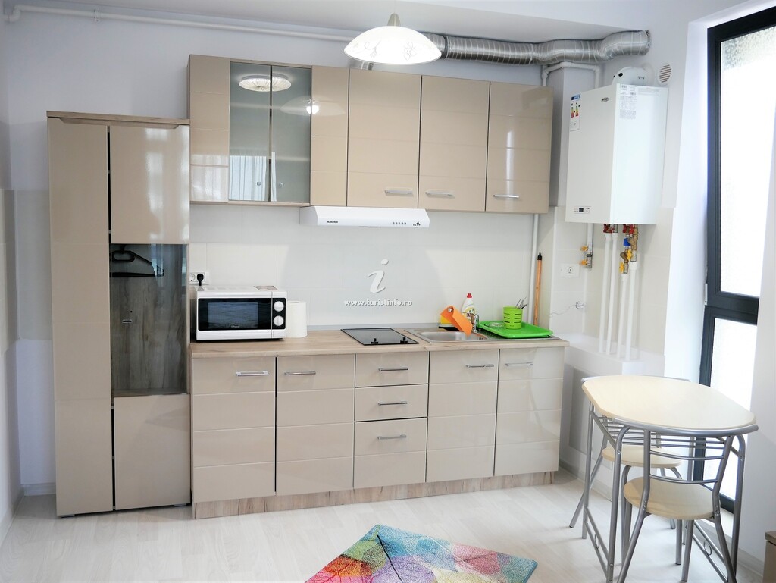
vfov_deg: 41.8
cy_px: 292
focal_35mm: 34
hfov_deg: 53.9
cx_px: 388
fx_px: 763
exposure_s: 1/60
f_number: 3.8
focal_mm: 17
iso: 400
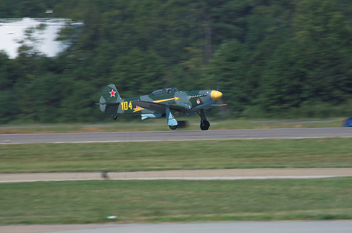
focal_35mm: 630
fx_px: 6146
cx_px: 176
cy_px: 116
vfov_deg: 2.2
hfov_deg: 3.3
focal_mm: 420
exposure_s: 1/160
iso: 200
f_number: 16
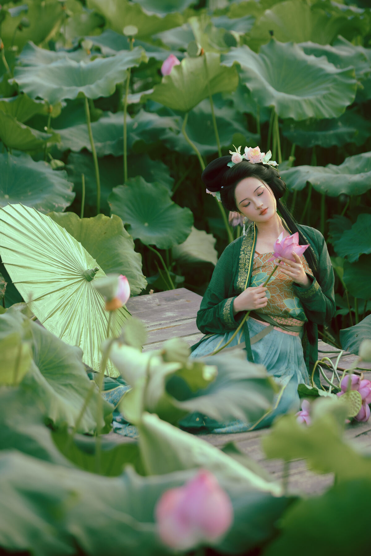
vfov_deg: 17.1
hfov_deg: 11.4
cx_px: 186
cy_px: 278
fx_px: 1855
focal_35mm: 120
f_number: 2.8
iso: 200
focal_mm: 120
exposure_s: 1/640
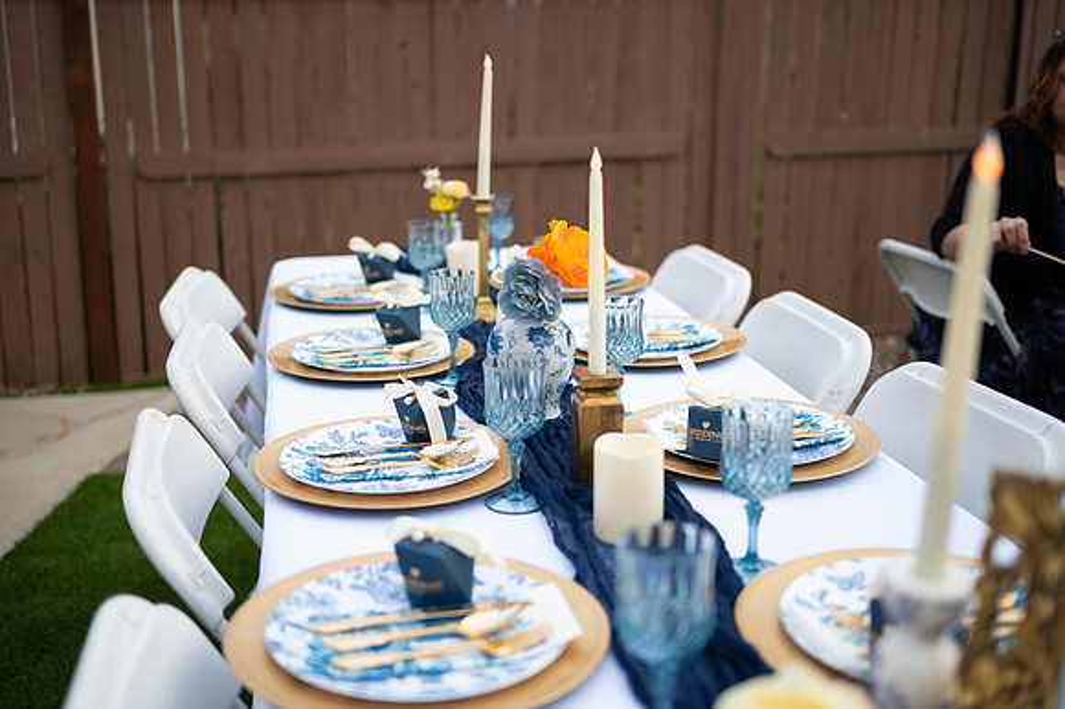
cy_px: 354
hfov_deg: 48.5
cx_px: 532
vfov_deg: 33.4
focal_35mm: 40
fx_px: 1183
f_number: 2
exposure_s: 1/640
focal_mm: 40
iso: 100
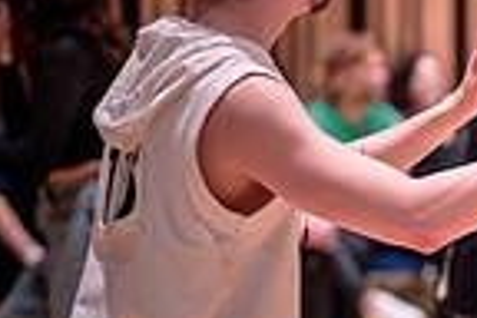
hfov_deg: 8.5
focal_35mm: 237
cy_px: 258
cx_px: 745
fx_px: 3140
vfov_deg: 5.8
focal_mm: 50
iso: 1250
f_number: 1.2
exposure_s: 1/200
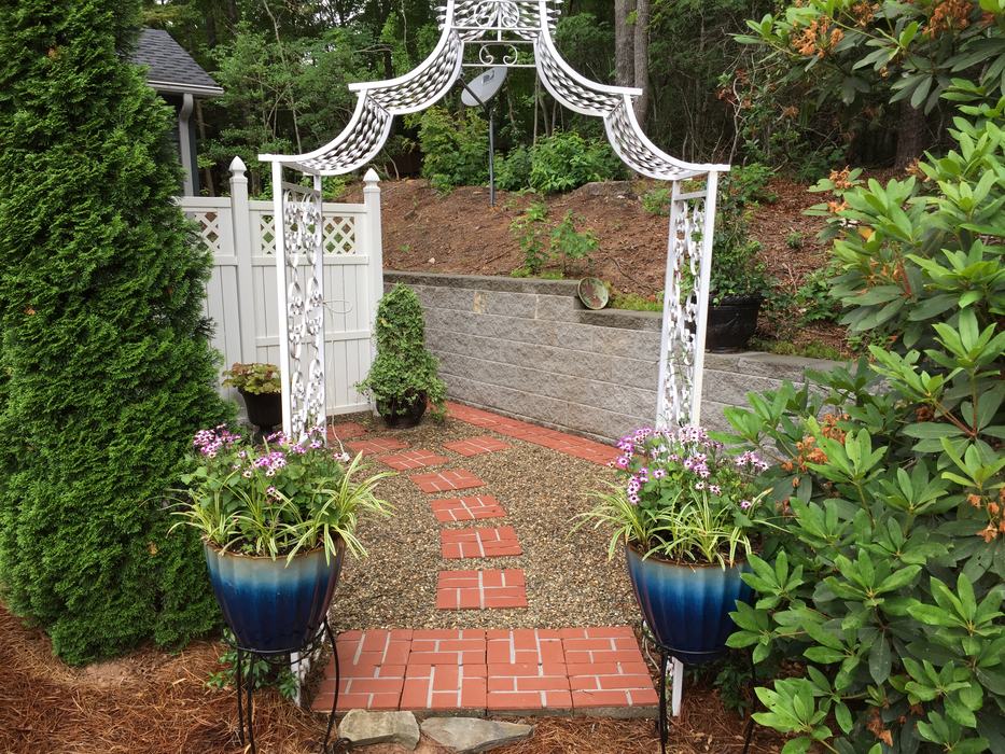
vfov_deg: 48.2
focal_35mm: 29
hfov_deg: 61.7
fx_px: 842
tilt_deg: -7.7
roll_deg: -0.7
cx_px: 502
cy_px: 377
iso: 32
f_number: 2.2
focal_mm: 4.15
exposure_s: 1/120
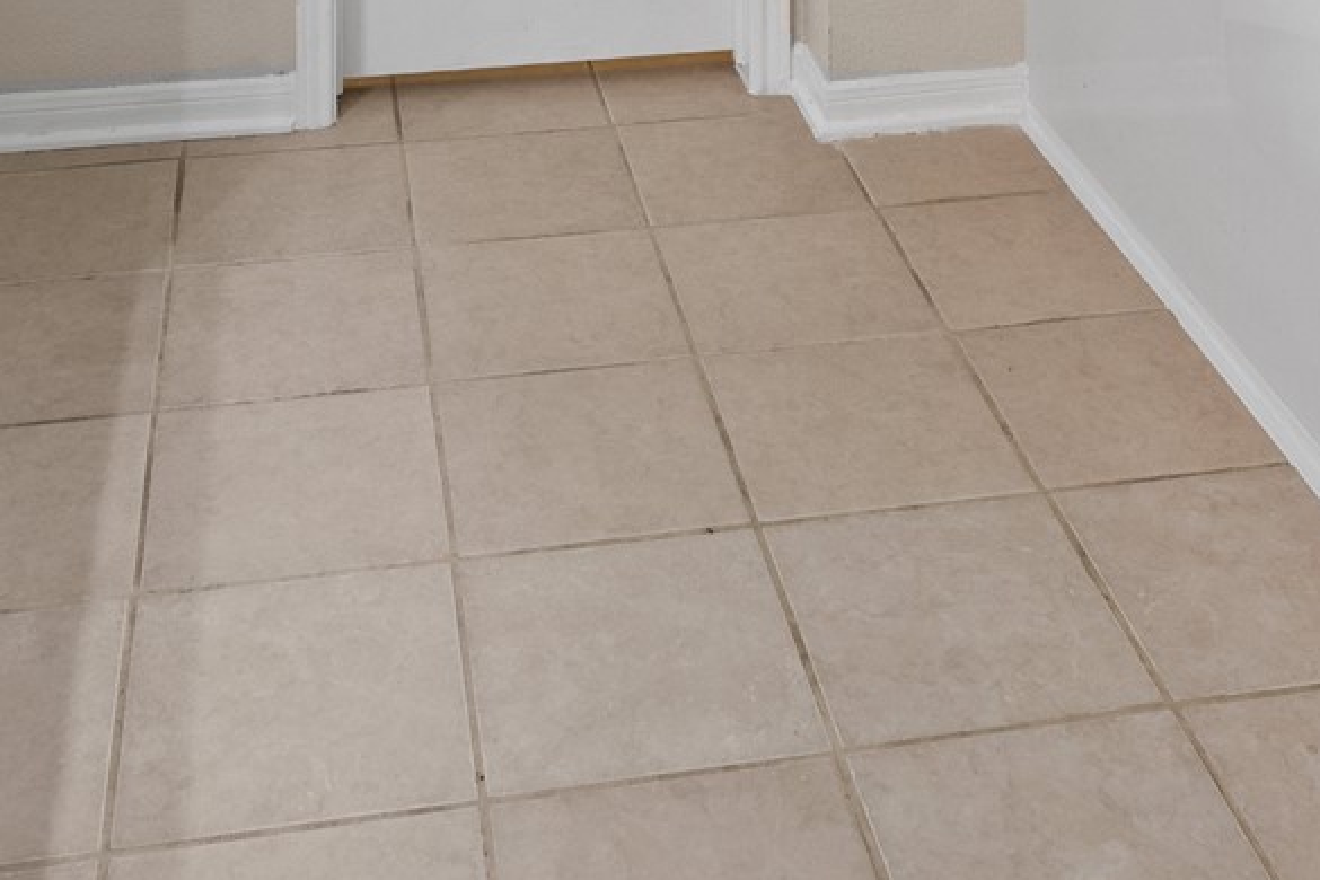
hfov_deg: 38.2
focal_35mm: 52
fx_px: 1907
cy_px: -715
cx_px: 681
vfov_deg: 19.4
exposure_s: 1
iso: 200
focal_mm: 14
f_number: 8
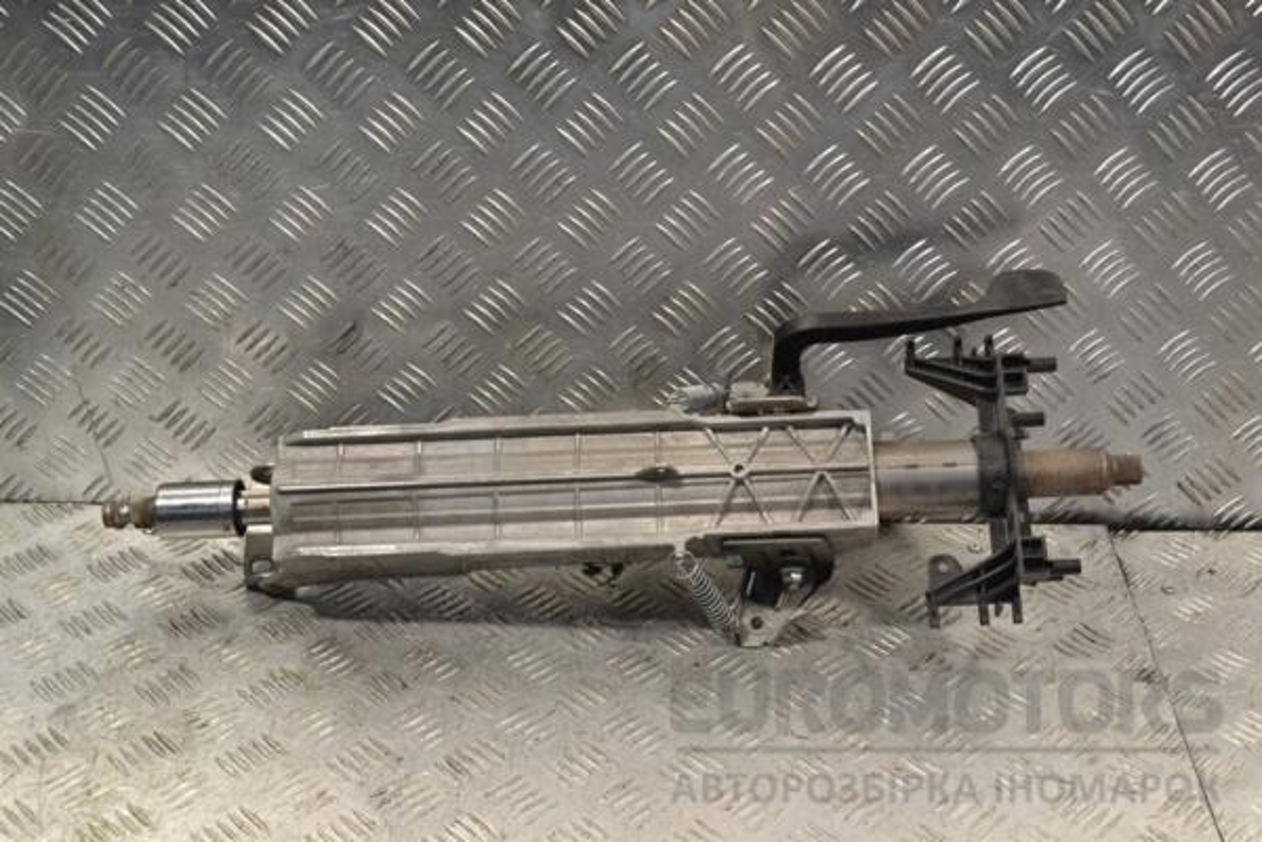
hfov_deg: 41.1
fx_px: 1683
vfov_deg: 28.1
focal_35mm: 48
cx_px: 631
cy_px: 421
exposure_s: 1/250
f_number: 8
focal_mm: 32
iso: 3200
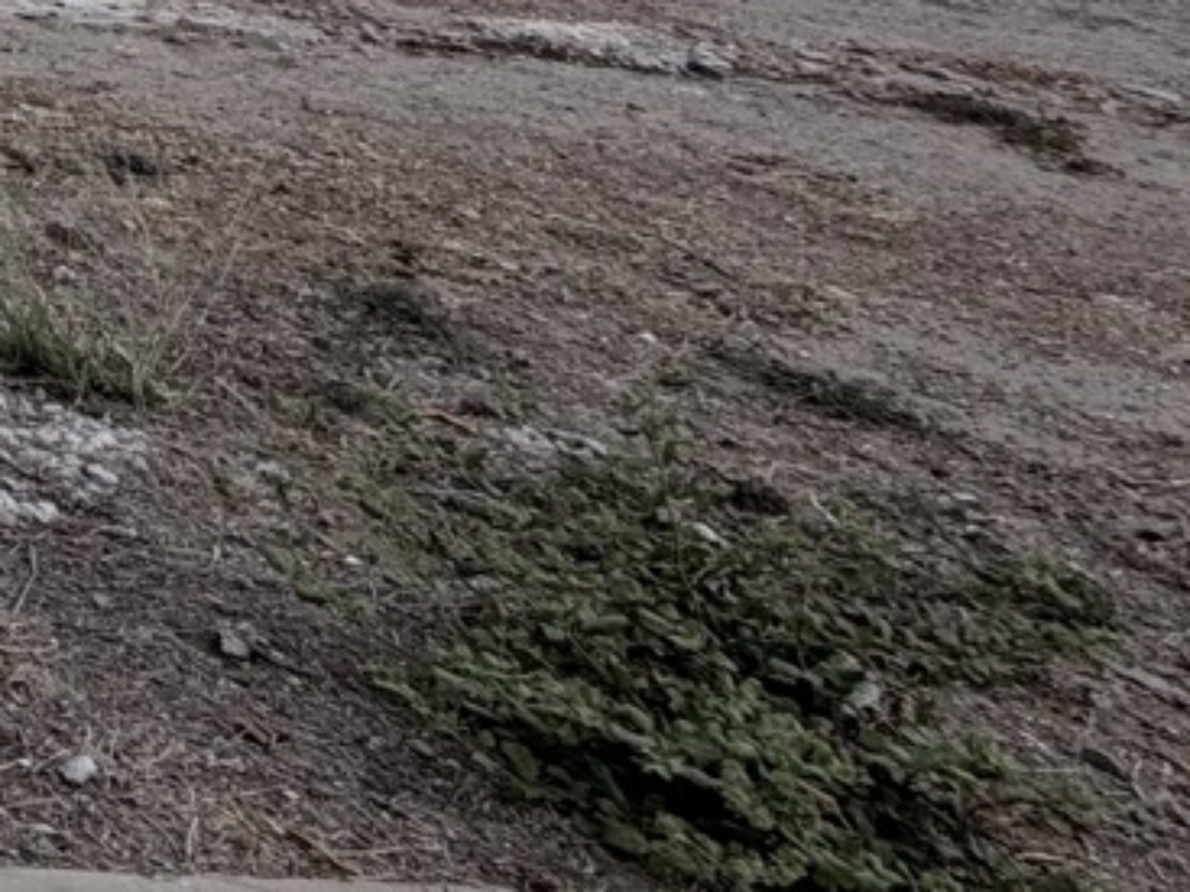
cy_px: -633
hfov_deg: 18.9
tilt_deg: +4.3
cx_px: -1206
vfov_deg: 19.2
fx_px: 2096
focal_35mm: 61
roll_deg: +1.6
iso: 25
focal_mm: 2.22
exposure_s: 1/770
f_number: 2.2
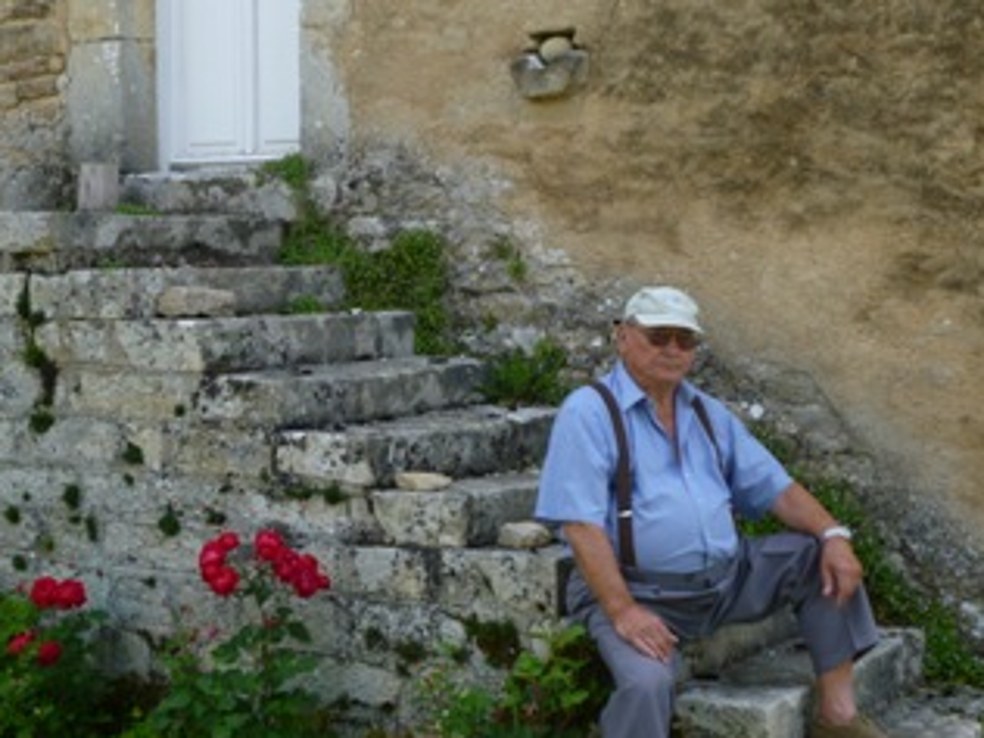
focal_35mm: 68
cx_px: 514
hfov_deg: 28.6
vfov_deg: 21.6
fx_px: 1933
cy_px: 374
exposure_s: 1/200
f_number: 4
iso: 100
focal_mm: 8.6
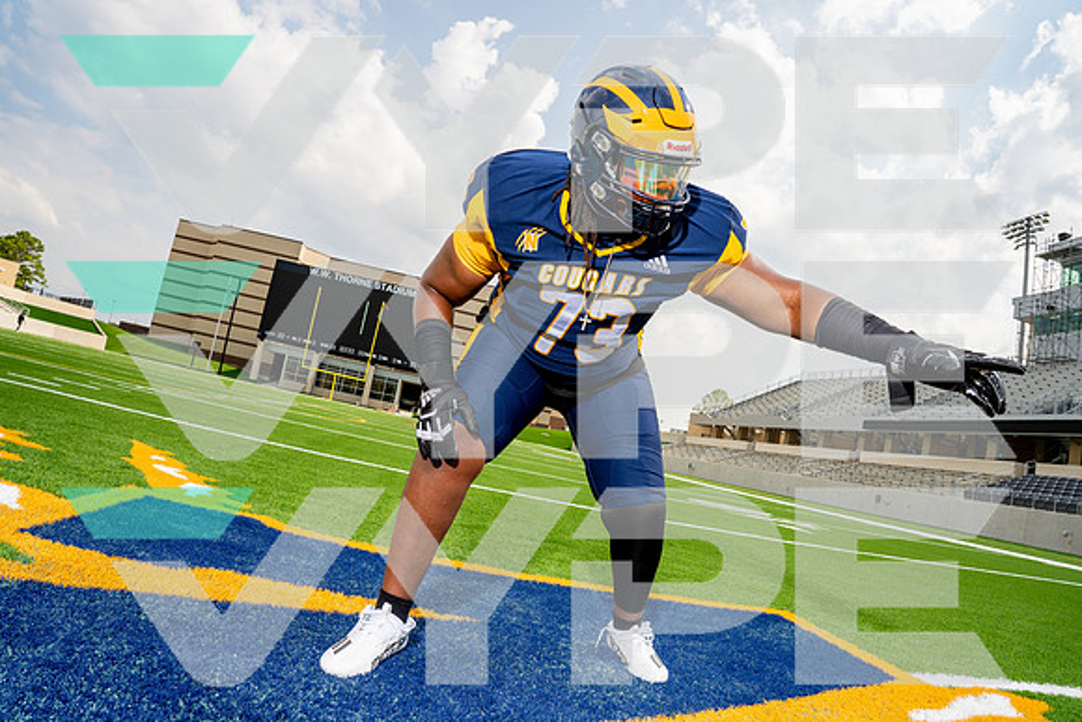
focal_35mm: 21
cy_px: 361
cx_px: 541
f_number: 8
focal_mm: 20
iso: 100
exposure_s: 1/250
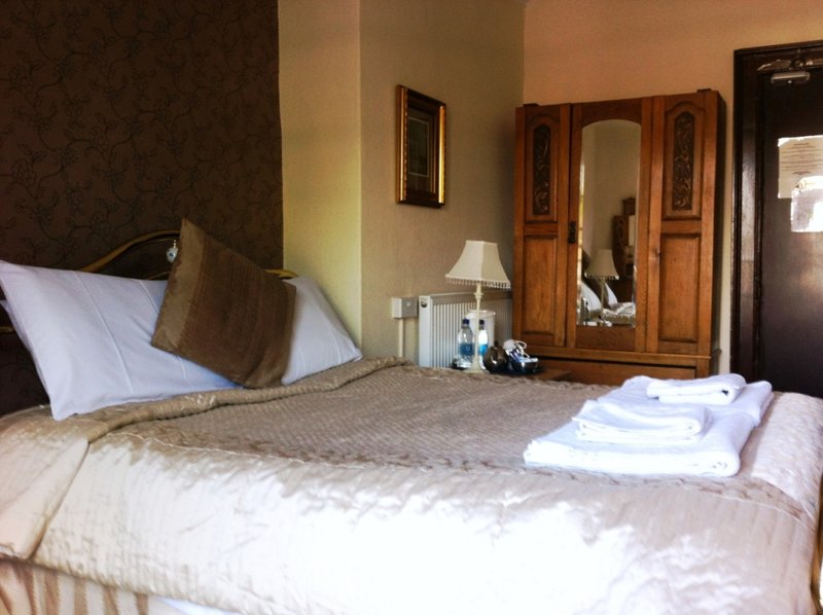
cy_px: 308
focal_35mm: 35
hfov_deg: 52.7
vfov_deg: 40.6
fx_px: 831
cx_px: 412
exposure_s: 1/15
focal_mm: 3.85
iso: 100
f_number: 2.8
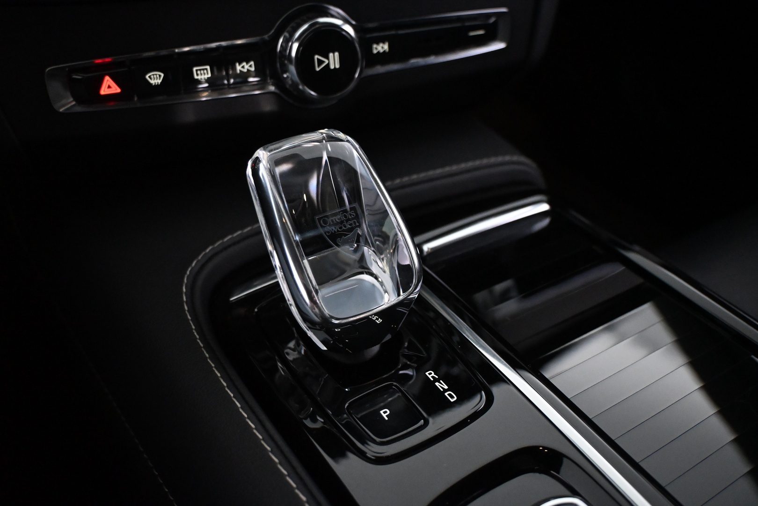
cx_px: 379
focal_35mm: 32
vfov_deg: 41.7
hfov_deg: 59.5
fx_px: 663
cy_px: 253
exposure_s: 1/60
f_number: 4
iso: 5000
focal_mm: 21
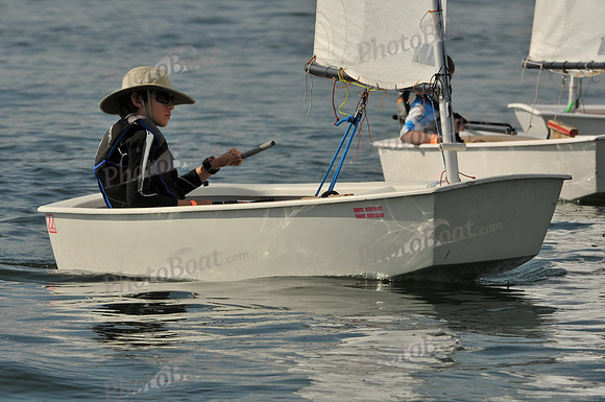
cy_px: 201
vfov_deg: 3.0
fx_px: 7552
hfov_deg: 4.6
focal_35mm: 450
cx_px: 302
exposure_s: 1/640
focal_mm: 300
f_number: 11
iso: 200
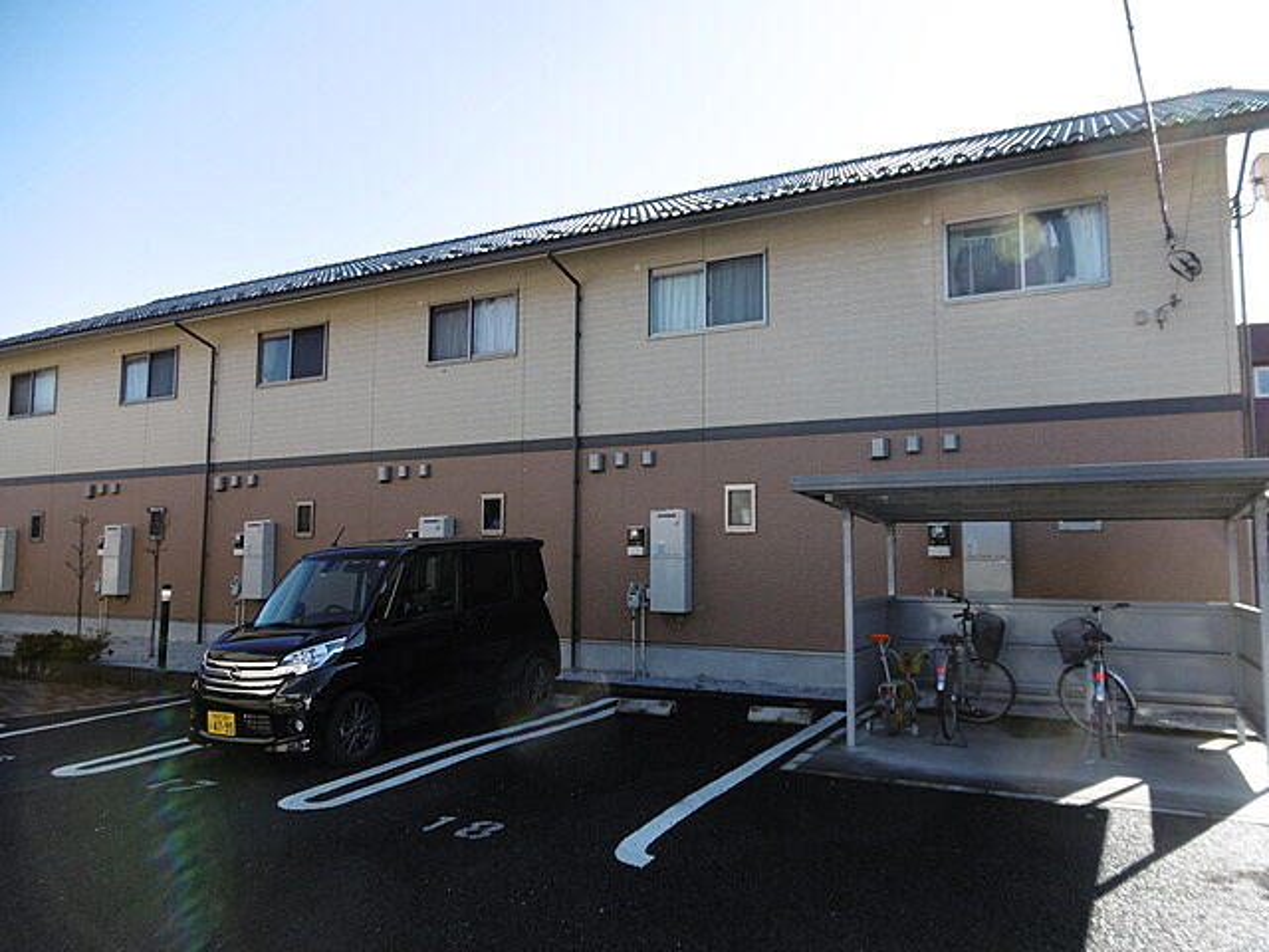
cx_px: 634
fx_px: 880
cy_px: 476
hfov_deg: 71.6
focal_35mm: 24
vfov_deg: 56.8
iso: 100
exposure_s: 1/500
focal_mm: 4.3
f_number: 3.1
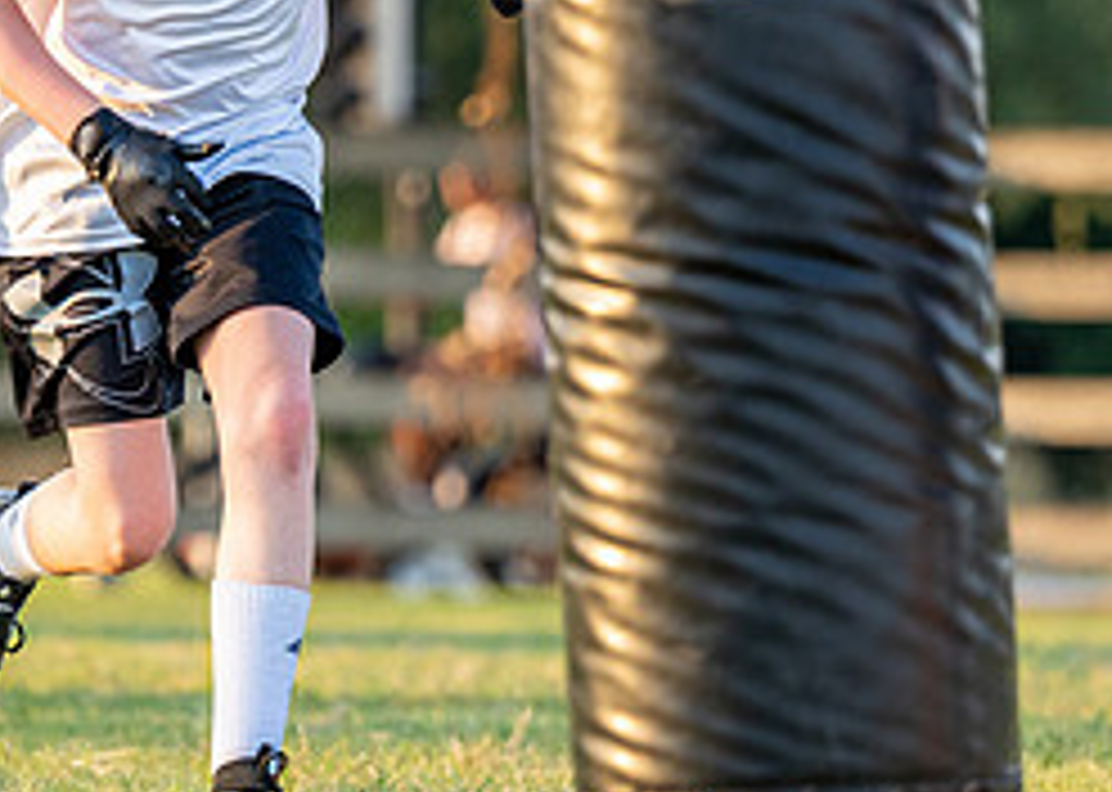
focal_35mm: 398
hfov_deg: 5.1
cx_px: 120
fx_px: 12559
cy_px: 117
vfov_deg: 3.6
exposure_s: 1/1600
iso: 500
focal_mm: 140
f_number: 2.8
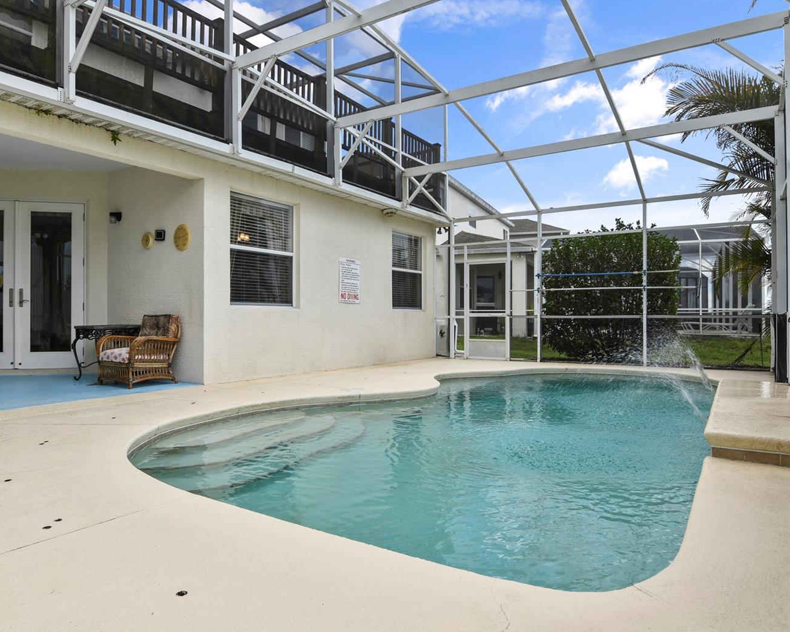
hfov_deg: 75.1
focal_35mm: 22
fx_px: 514
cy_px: 311
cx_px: 393
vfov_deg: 63.1
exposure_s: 1/80
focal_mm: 13
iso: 100
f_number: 8
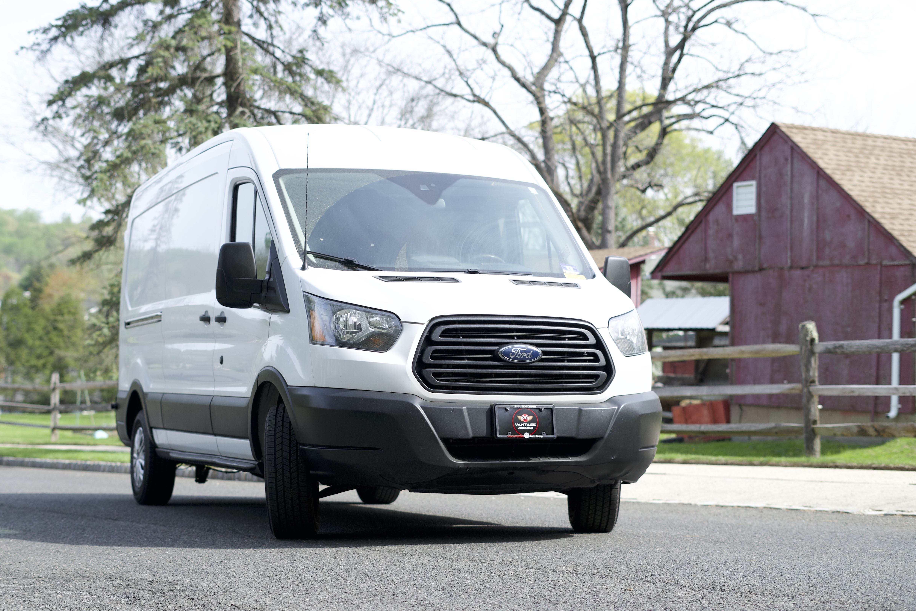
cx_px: 397
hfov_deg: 32.3
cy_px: 335
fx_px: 1577
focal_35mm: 62
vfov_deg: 21.9
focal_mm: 50
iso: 400
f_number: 2.5
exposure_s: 1/3200
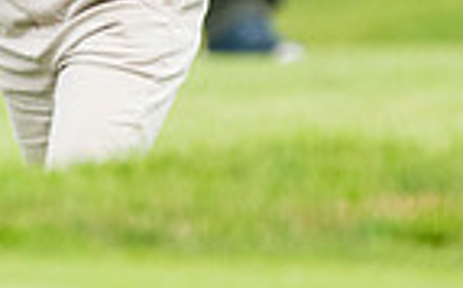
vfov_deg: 0.4
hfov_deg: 0.6
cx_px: 76
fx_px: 43003
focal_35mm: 3412
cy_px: -183
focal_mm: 500
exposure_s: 1/1250
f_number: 5.6
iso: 1600
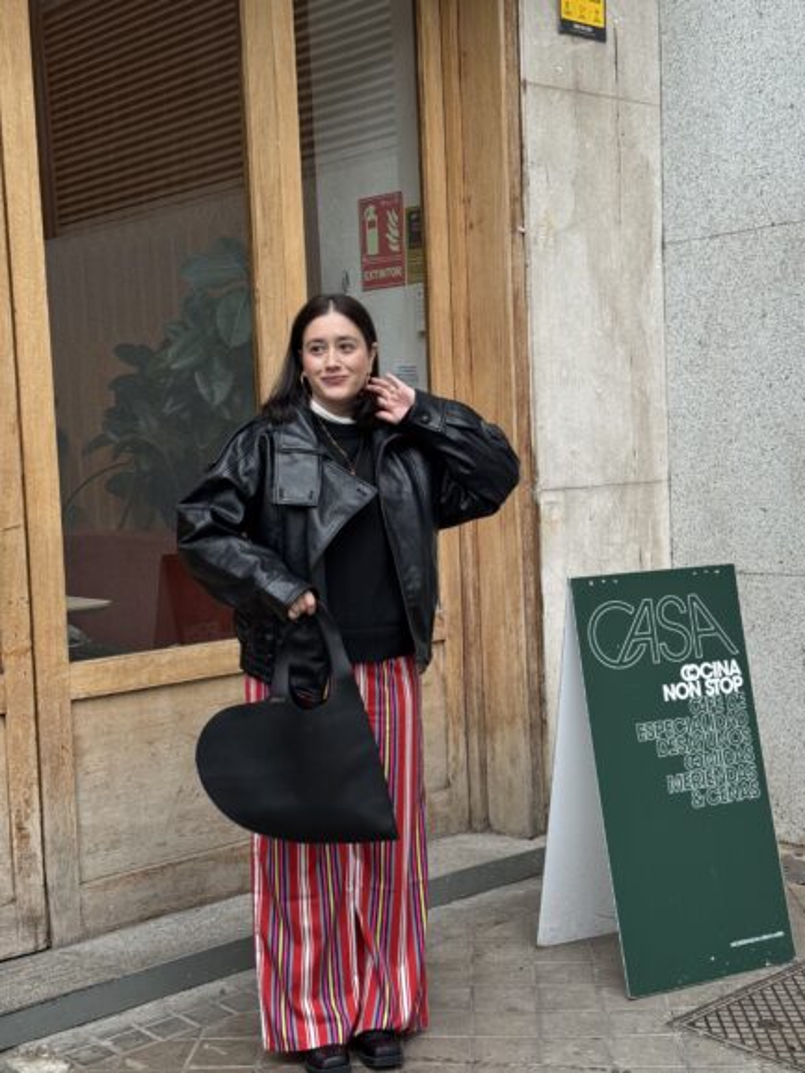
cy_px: 536
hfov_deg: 30.3
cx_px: 402
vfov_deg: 39.6
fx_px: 1488
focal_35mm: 48
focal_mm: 6.76
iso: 64
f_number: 1.78
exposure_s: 1/121
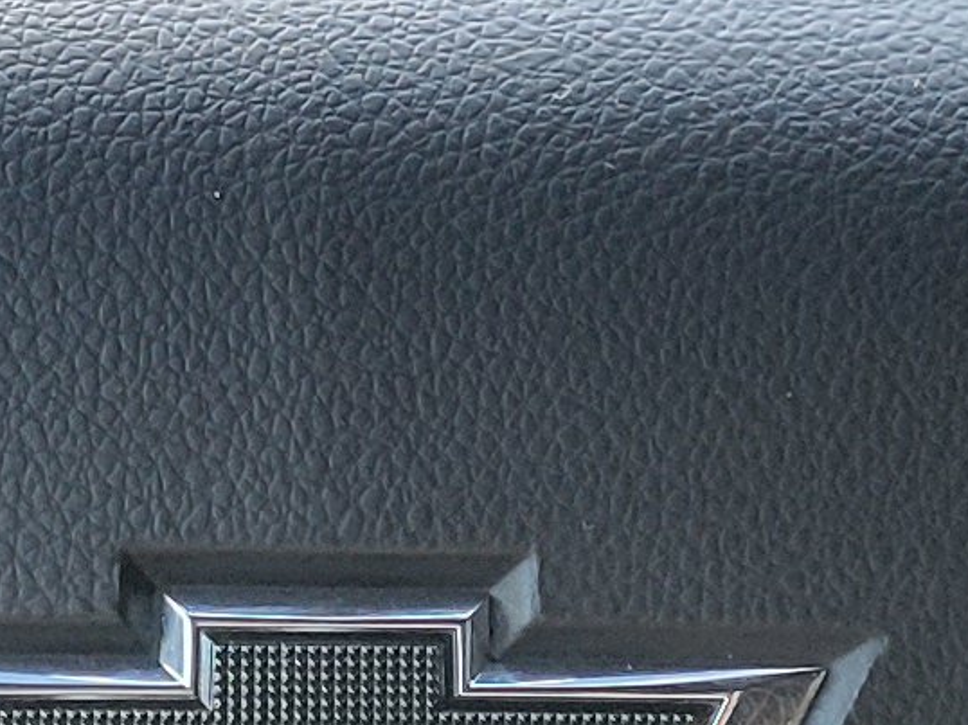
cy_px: 497
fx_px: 5451
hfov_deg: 10.1
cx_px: 300
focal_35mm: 195
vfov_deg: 7.6
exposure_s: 1/120
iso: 250
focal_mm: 5.4
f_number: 1.8
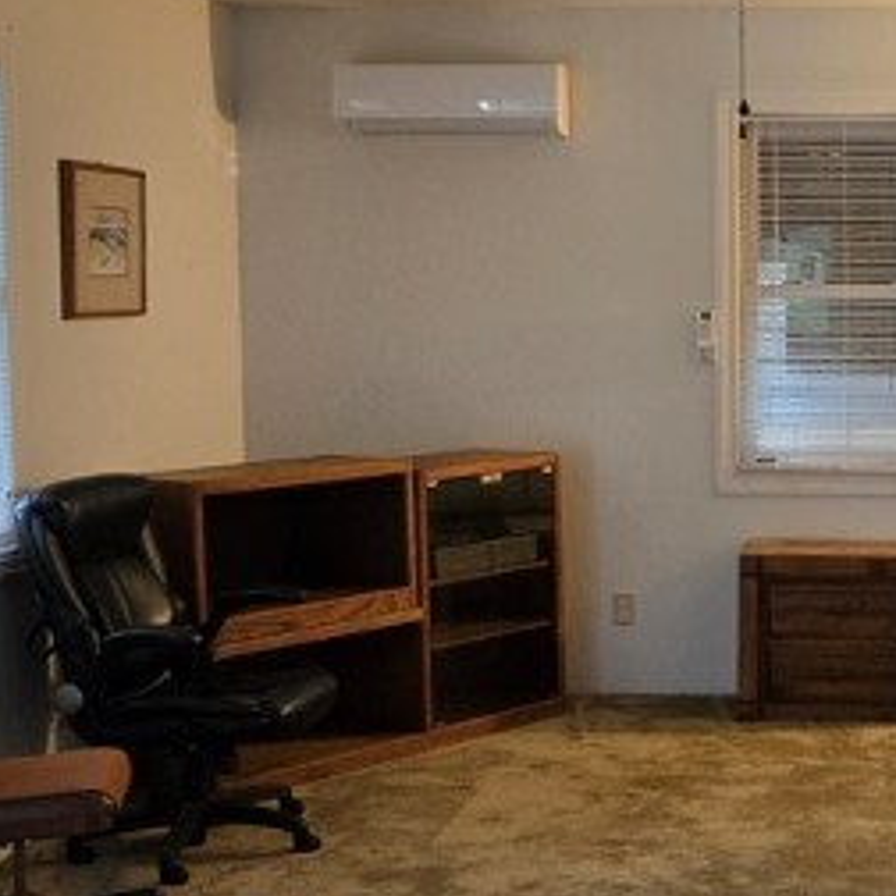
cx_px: 818
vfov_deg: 27.6
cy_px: 327
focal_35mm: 62
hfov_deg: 26.7
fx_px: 1816
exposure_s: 1/120
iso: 250
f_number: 1.8
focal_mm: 5.4
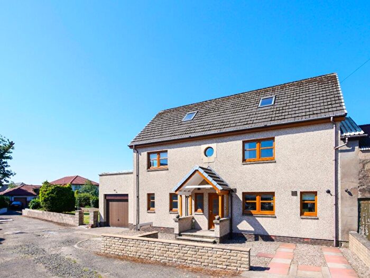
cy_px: 139
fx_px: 192
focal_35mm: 18
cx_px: 185
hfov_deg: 87.8
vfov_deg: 71.6
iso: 200
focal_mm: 9
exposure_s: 1/400
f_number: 7.1
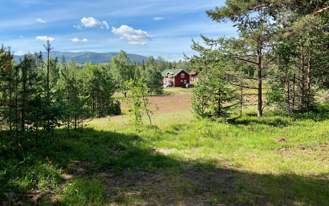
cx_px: 167
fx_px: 251
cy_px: 92
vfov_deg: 44.5
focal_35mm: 28
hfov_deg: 66.5
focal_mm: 4.25
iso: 32
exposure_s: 1/1838
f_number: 1.8
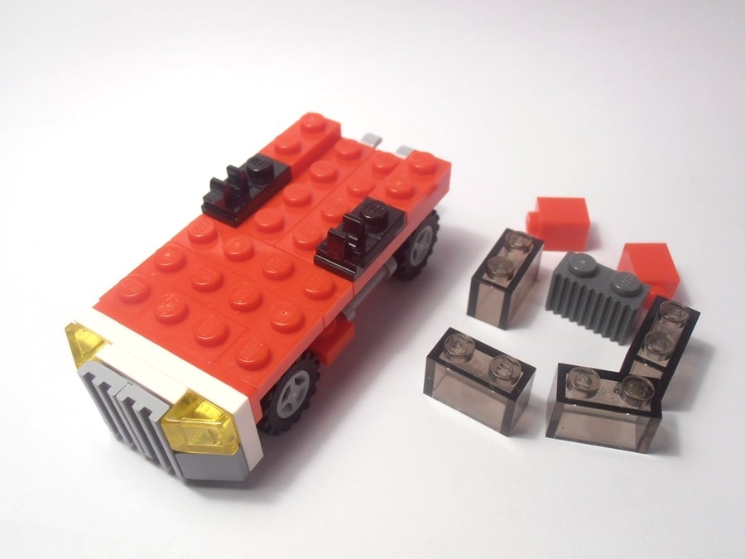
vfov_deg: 38.7
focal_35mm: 37
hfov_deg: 50.1
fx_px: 796
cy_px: 280
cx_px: 372
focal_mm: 6.61
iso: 80
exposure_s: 1/60
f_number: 3.9
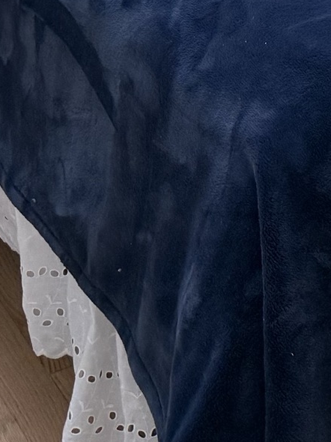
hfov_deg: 9.8
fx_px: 1595
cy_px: -315
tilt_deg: -11.6
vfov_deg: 14.2
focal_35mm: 125
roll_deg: -1.7
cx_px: 906
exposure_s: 1/121
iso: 200
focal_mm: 6.76
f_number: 1.78
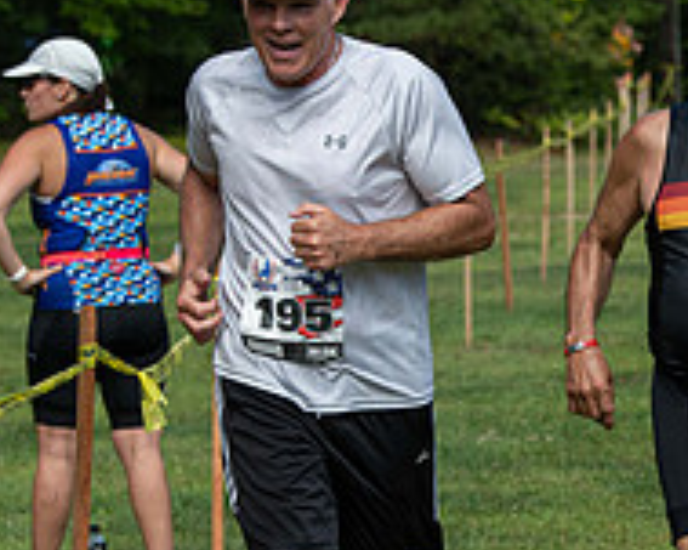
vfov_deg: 5.1
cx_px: 703
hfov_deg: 6.4
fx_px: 6167
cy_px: 388
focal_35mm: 303
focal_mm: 105
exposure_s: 1/800
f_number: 5.6
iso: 250
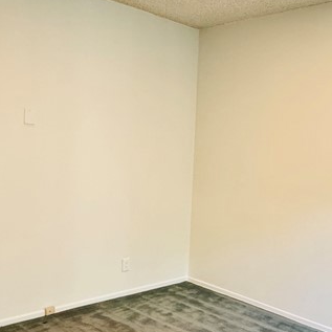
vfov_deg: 41.8
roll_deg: -3.5
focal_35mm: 40
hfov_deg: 40.1
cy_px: 180
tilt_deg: -3.7
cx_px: 266
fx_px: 434
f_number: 2.2
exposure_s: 1/120
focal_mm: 2.22
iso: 320
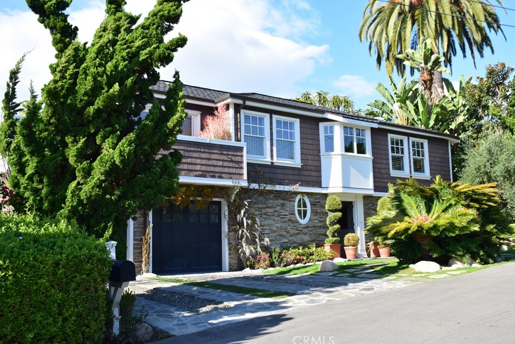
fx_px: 572
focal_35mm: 40
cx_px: 261
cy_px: 172
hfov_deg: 48.4
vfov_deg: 33.4
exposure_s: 1/400
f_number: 11
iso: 400
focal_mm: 26
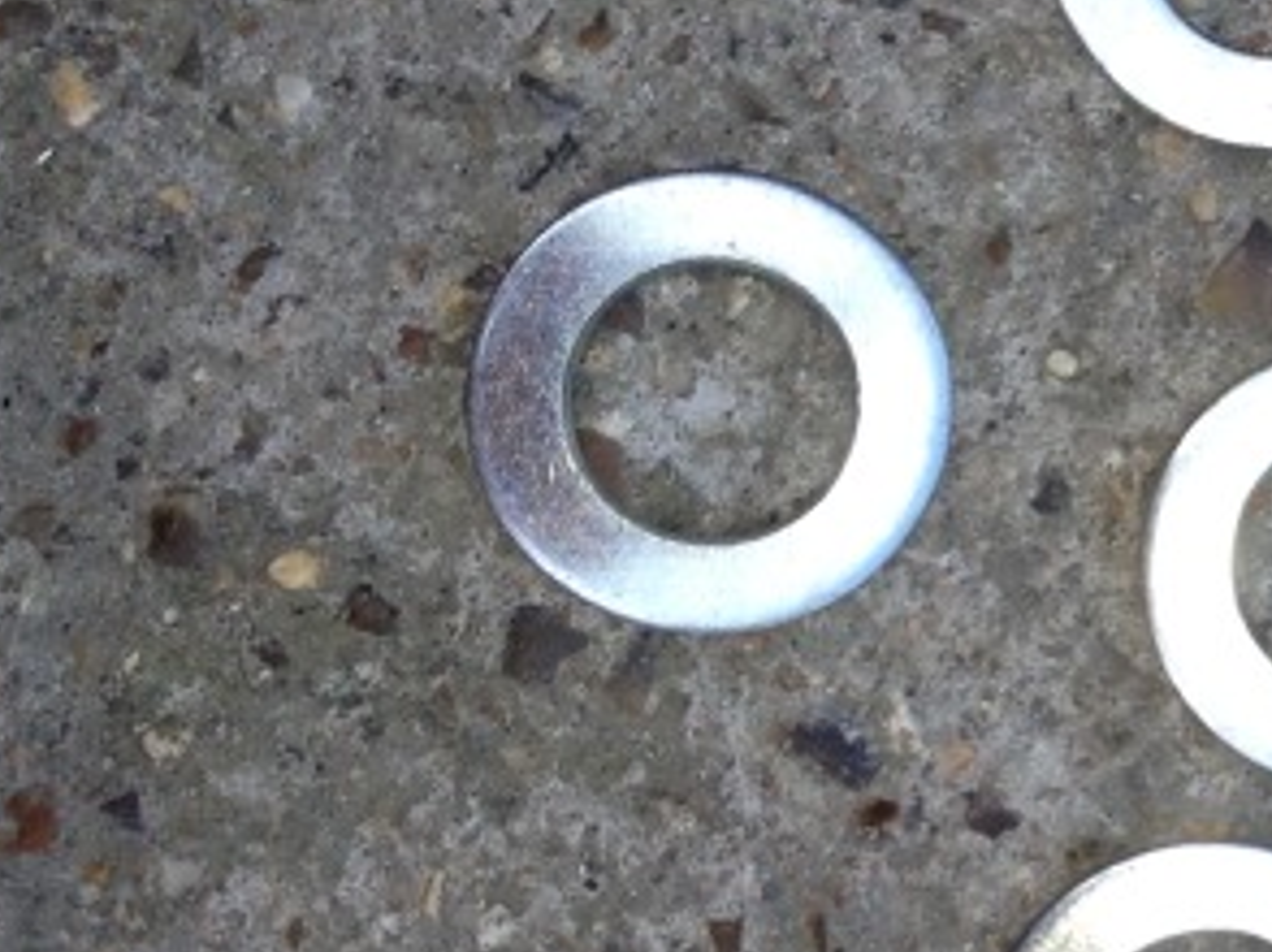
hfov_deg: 15.3
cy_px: 519
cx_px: 1735
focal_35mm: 122
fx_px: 4479
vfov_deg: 12.1
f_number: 2.4
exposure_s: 1/386
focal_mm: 4.3
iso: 64
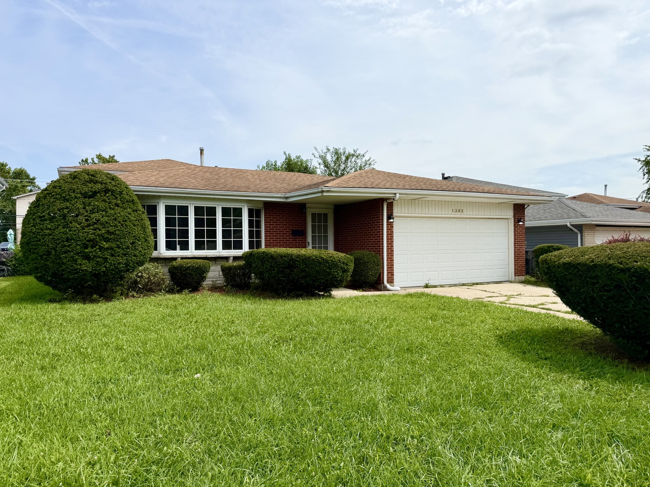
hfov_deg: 71.6
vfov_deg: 56.8
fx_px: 451
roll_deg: +0.7
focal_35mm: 24
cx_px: 325
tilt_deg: +0.1
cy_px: 244
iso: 80
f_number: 1.78
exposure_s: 1/6711
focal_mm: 6.76
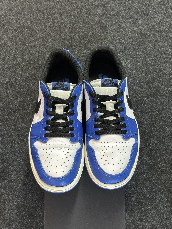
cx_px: 86
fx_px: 318
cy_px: 114
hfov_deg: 30.3
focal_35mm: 48
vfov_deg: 39.7
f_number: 1.78
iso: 250
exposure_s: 1/33
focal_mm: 6.86
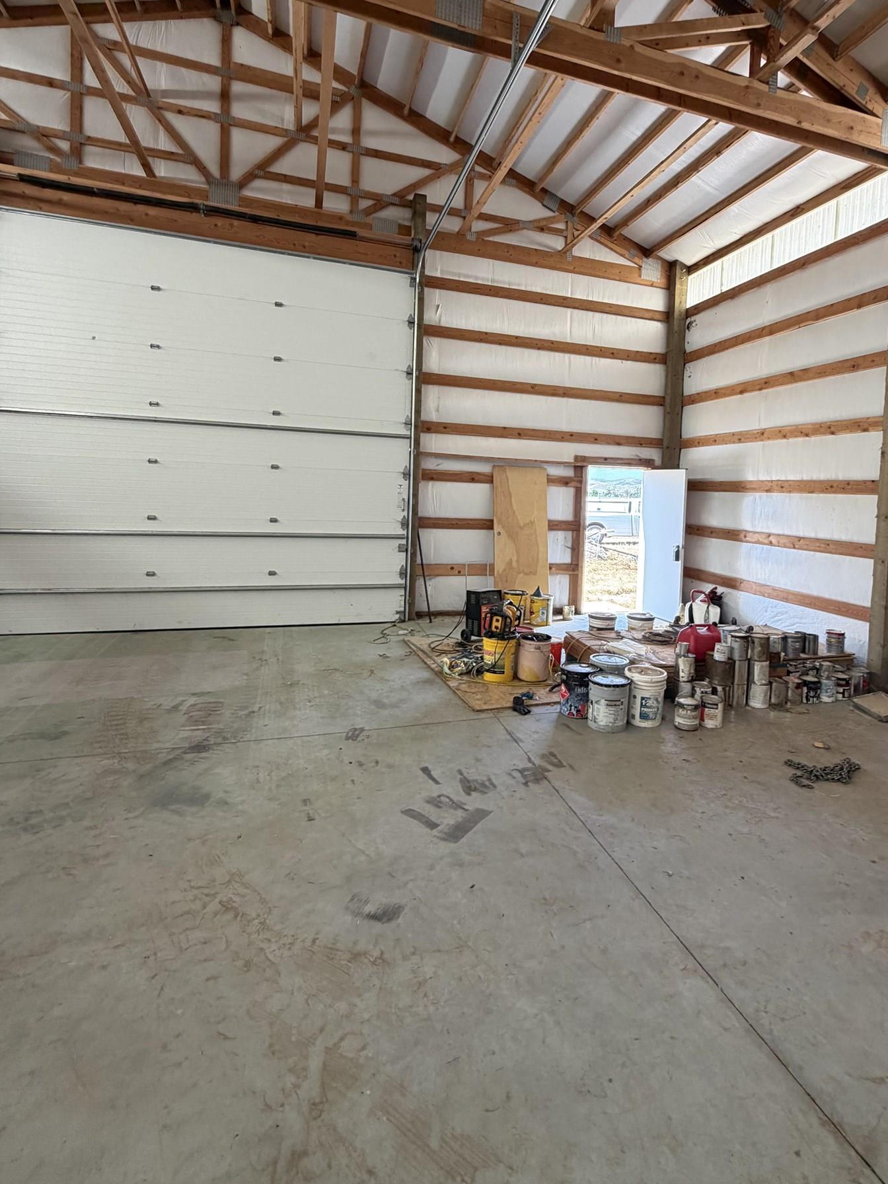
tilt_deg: +1.6
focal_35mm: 18
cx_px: 513
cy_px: 521
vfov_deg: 87.4
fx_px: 616
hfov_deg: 71.2
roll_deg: -2.2
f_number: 2.2
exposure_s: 1/121
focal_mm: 2.22
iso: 125
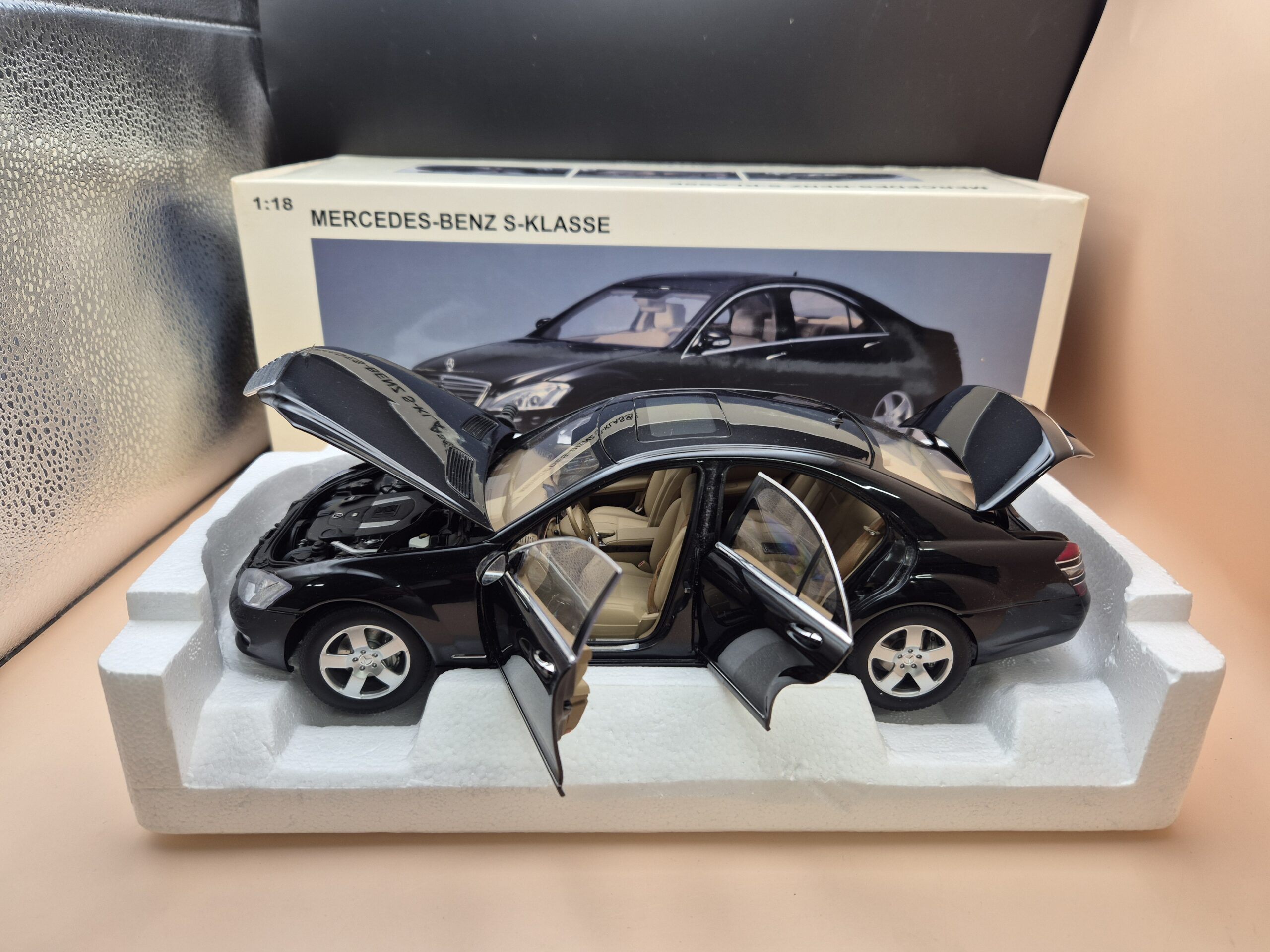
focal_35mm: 23
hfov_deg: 73.9
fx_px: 844
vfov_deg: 58.9
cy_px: 476
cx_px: 635
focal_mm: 5.4
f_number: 1.8
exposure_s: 1/86
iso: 50
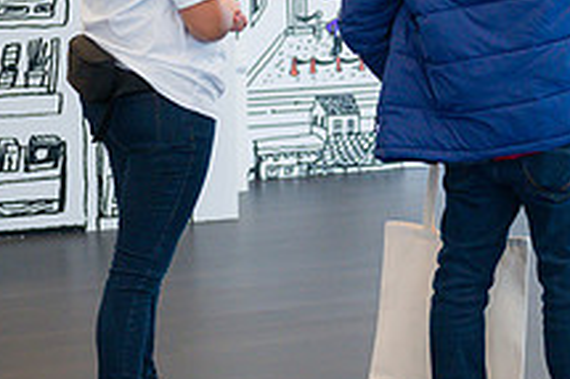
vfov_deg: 10.1
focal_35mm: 135
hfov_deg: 15.0
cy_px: 16
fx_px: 2136
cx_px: 517
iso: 2500
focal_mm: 50
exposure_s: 1/320
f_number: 3.5
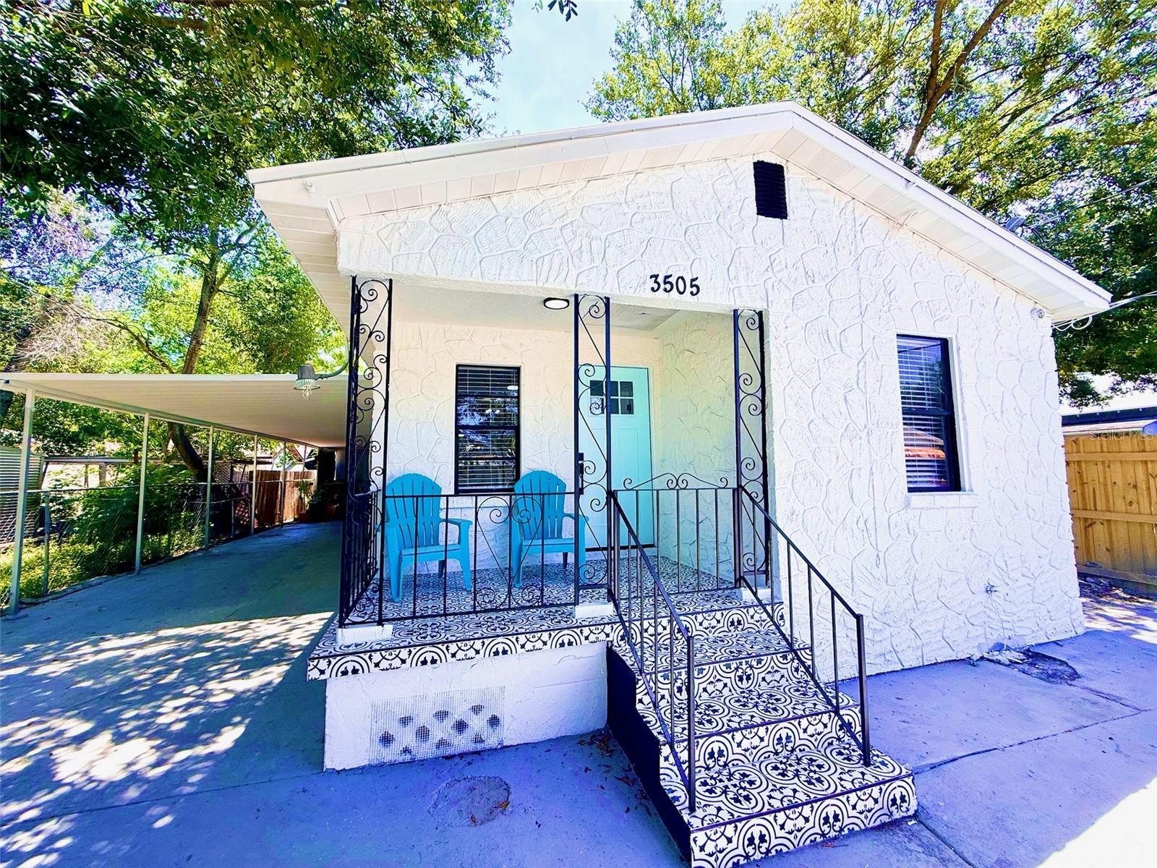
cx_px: 578
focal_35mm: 14
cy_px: 434
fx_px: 468
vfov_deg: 85.7
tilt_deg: +5.8
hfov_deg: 102.1
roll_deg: +1.2
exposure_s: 1/479
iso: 50
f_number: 2.2
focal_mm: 2.22
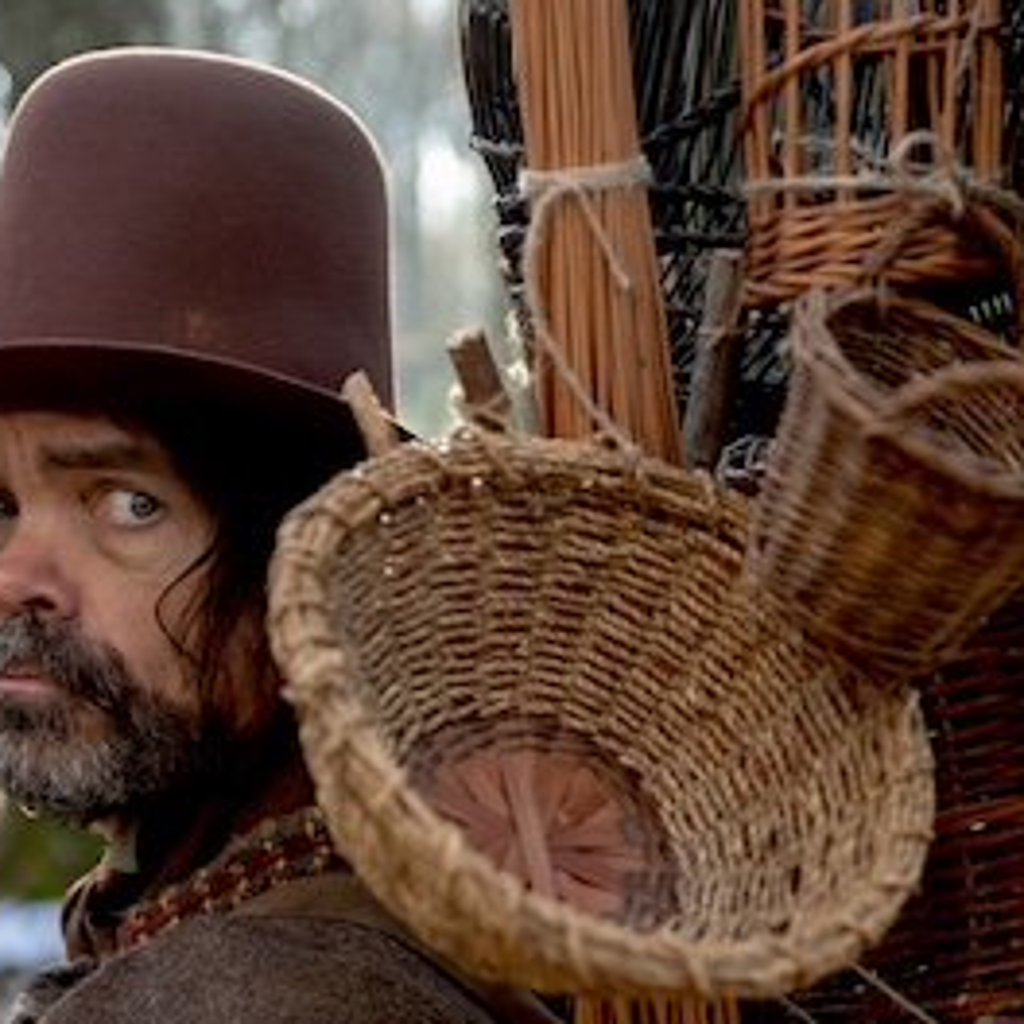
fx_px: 2711
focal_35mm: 81
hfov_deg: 21.4
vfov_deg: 21.4
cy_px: 595
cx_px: 531
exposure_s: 1/500
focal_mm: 45
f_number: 2.8
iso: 500
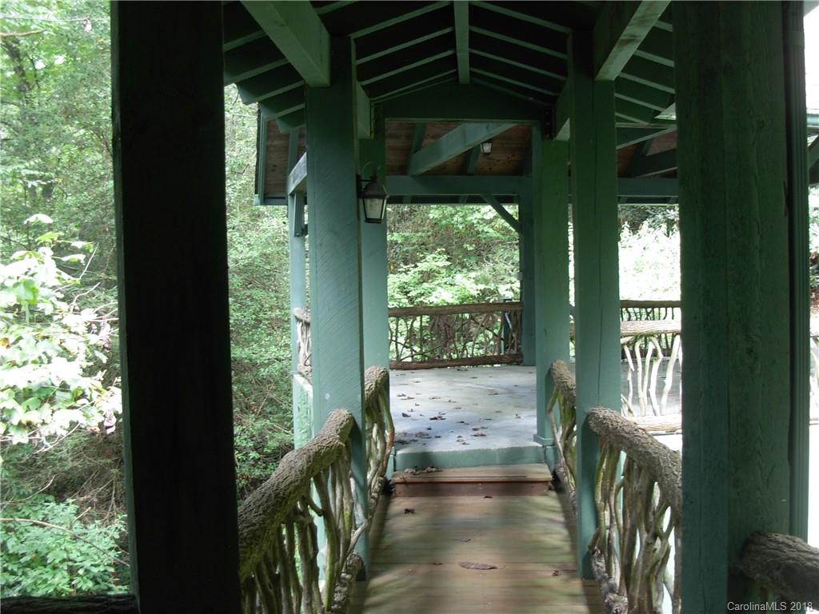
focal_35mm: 45
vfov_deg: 32.2
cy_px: 307
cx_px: 410
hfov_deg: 42.1
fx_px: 1065
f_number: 3.1
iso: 79
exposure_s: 1/8.7
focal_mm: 7.5
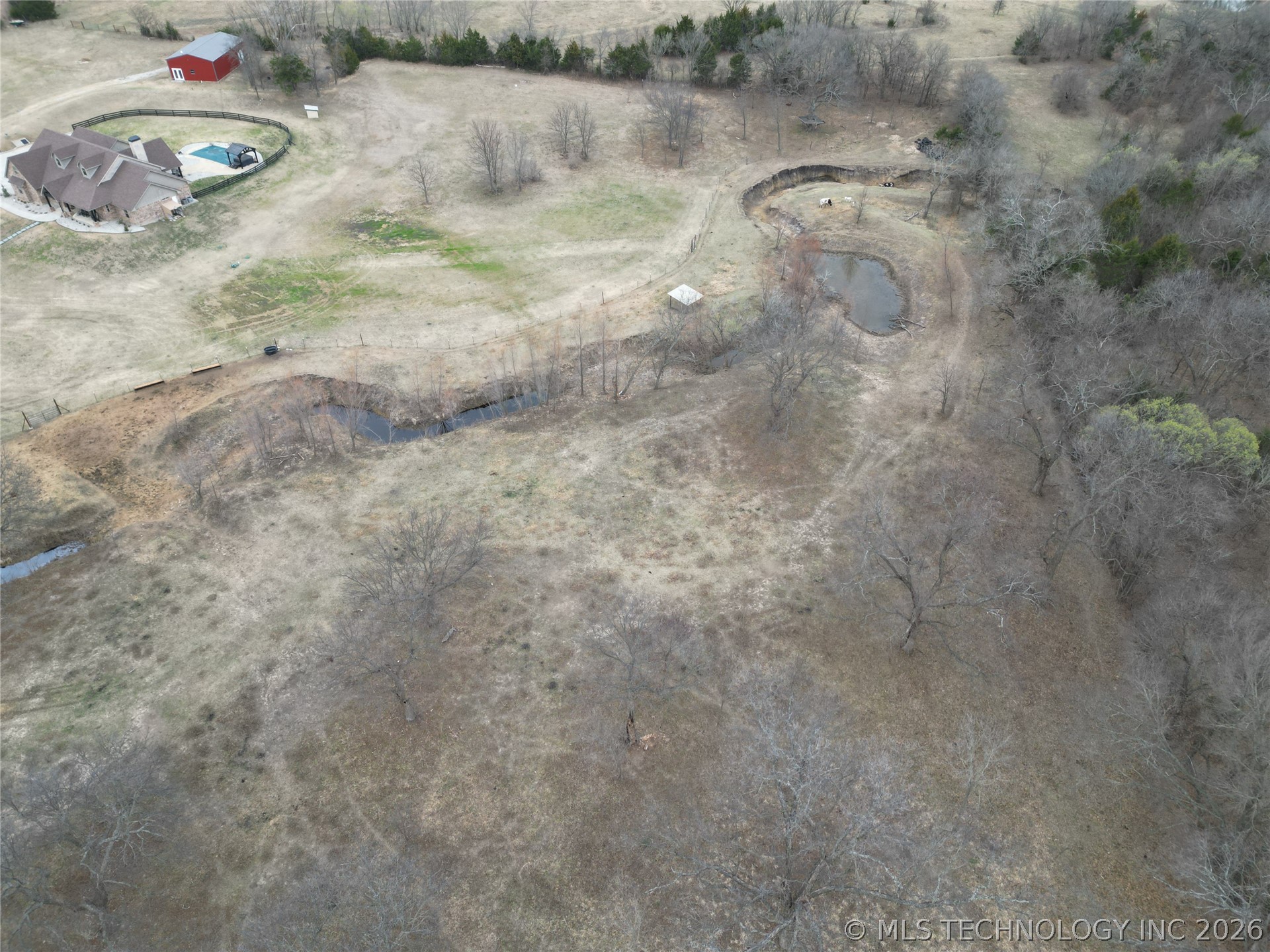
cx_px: 635
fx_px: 881
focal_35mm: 24
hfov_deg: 71.6
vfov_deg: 56.8
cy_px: 476
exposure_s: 1/500
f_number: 1.7
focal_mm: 6.72
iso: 100
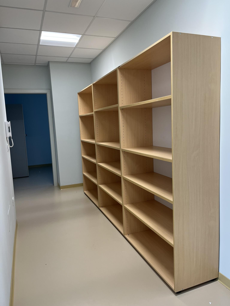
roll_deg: +2.4
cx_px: 115
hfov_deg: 53.1
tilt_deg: -8.5
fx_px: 230
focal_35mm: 26
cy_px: 153
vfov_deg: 67.3
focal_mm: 5.1
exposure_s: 1/102
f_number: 1.6
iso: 64
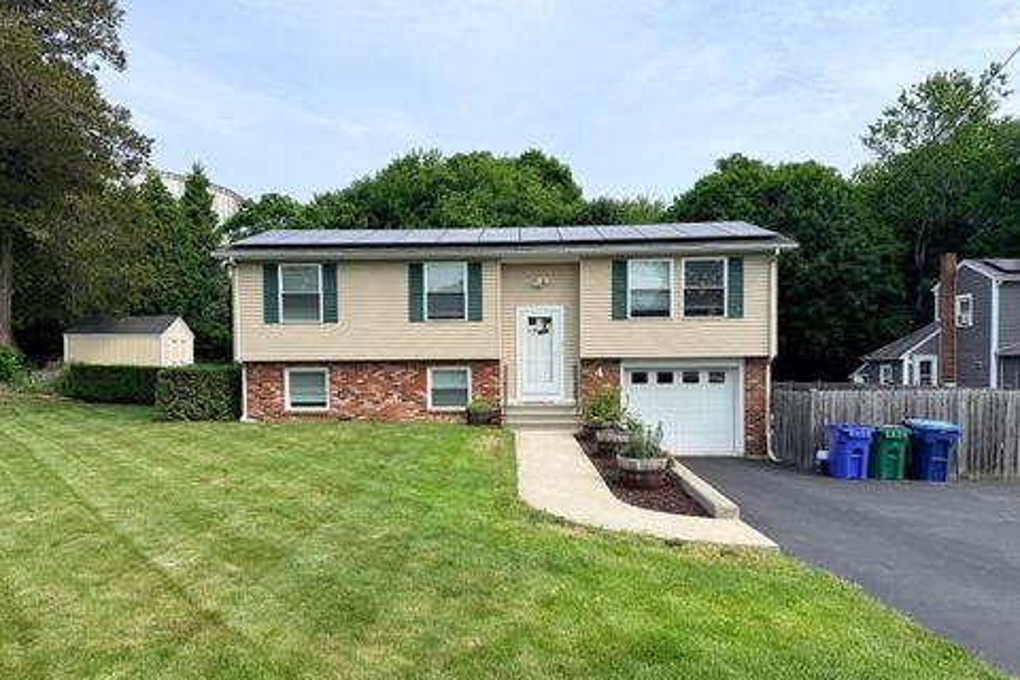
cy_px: 379
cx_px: 493
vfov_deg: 49.5
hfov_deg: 69.4
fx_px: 737
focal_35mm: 26
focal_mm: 6.76
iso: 80
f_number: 1.78
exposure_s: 1/3425
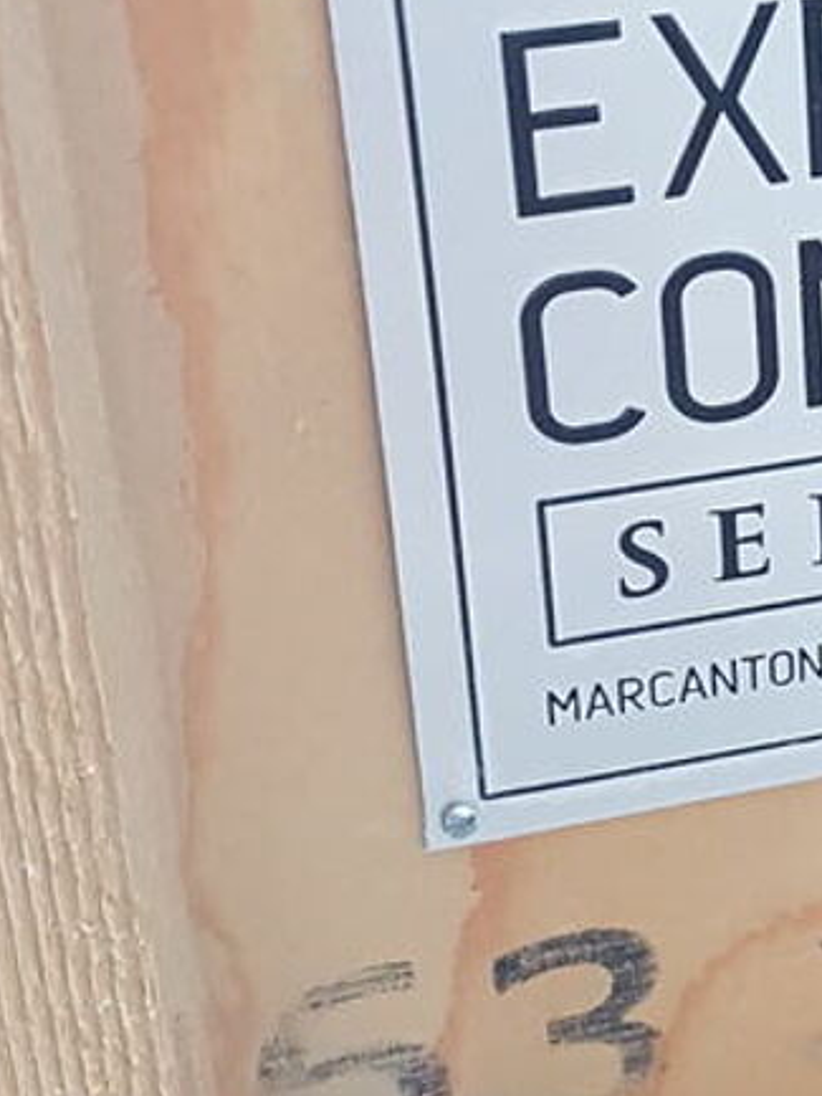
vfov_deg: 23.7
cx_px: 1120
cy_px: 95
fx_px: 2532
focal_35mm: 80
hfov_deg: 17.1
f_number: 1.7
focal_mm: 4.2
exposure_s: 1/18
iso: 200
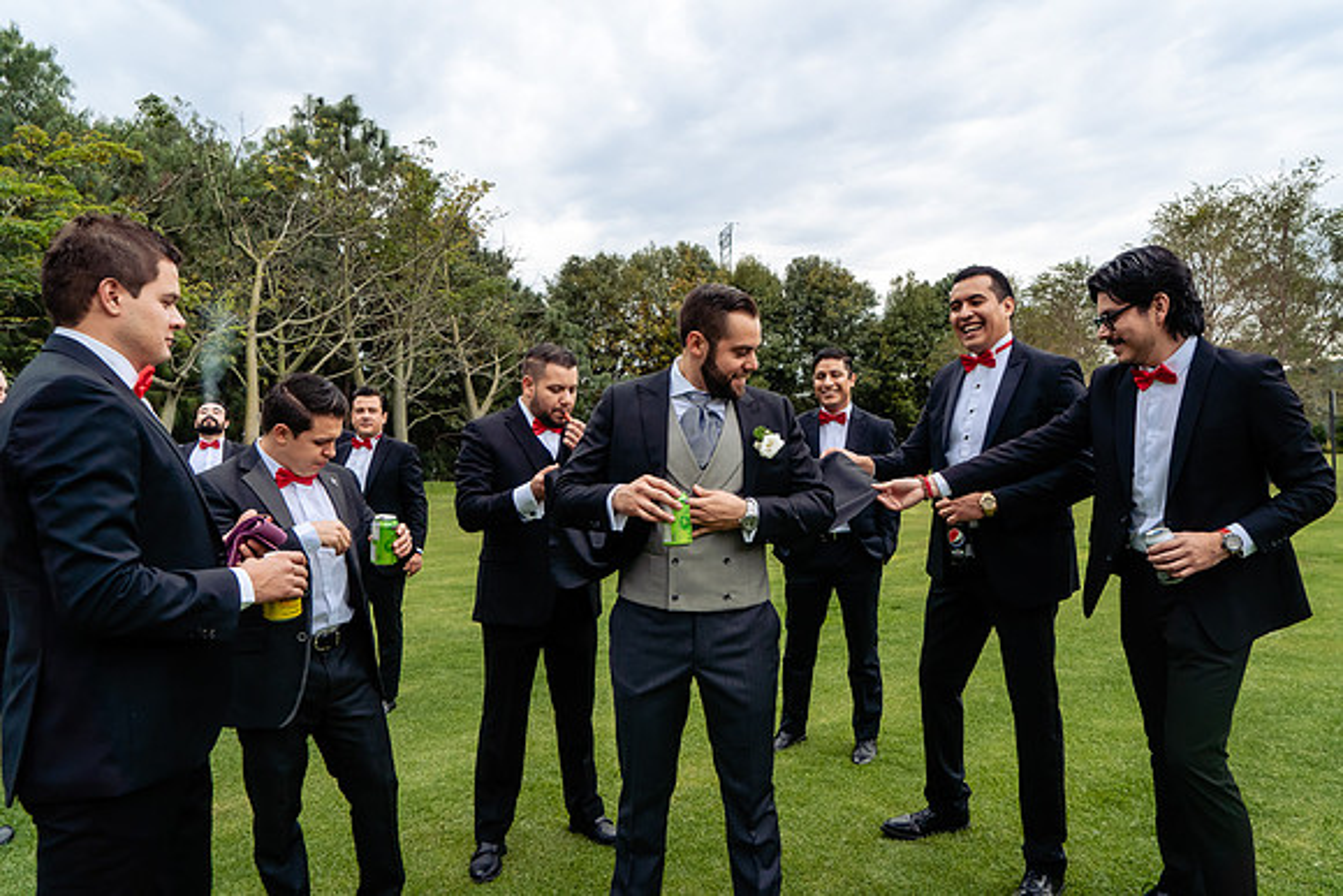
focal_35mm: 25
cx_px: 705
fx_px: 940
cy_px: 470
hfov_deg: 71.0
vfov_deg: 50.9
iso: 640
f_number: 7.1
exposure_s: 1/250
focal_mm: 24
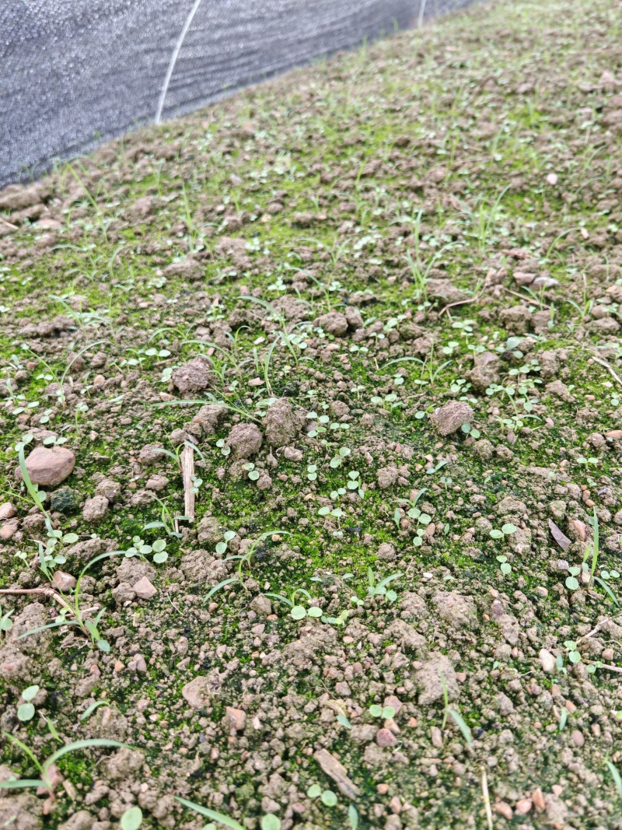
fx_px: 647
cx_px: 311
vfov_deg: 65.3
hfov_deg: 51.3
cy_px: 415
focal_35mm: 27
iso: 125
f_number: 1.9
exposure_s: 1/100
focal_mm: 6.67
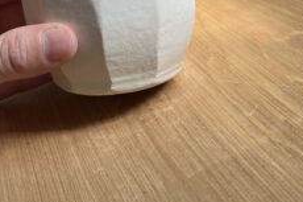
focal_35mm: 47
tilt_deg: -24.8
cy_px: 21
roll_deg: +15.0
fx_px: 395
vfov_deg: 27.6
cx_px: 130
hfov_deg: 41.8
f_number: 1.6
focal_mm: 5.1
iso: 50
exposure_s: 1/401
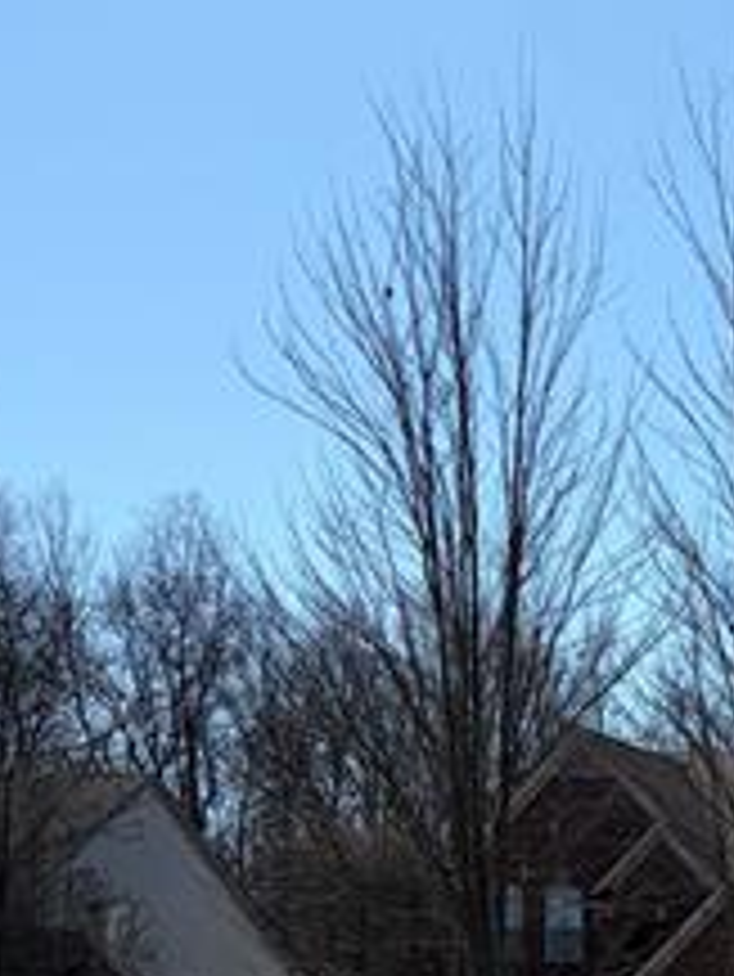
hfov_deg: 14.9
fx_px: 2598
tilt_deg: -4.3
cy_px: 1291
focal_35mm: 92
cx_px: 1117
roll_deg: -0.8
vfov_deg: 19.5
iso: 64
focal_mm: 5.96
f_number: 1.6
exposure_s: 1/7813
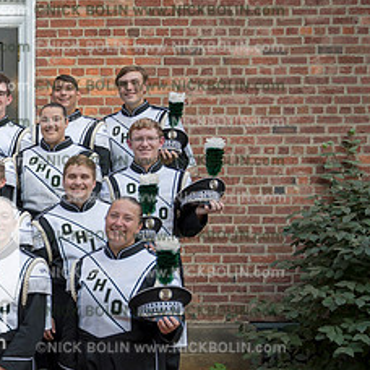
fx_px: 822
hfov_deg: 22.9
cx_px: -96
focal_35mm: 68
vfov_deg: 25.1
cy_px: 273
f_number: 4
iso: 125
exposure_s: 1/100
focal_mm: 31.5
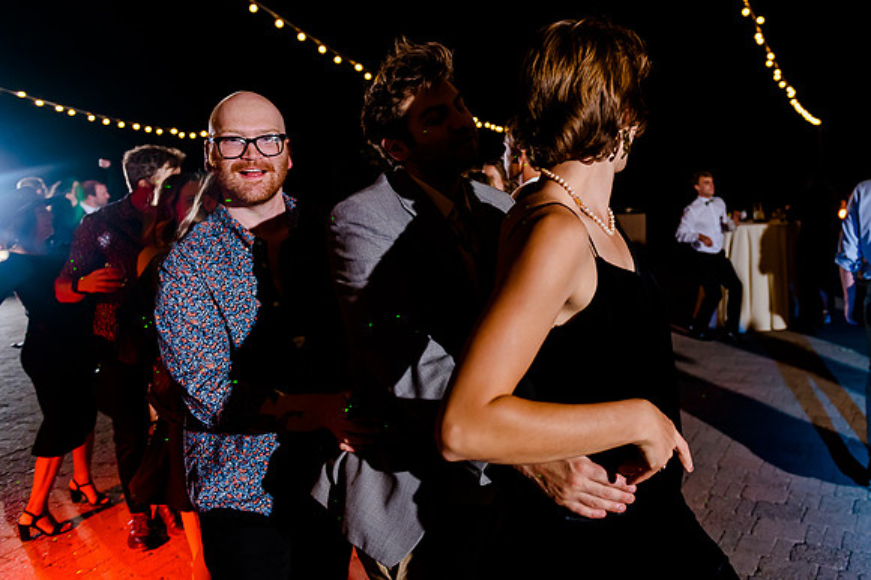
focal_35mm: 31
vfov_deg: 41.4
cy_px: 201
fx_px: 758
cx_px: 567
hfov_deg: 58.7
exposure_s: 1/125
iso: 2500
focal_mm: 24
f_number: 2.8
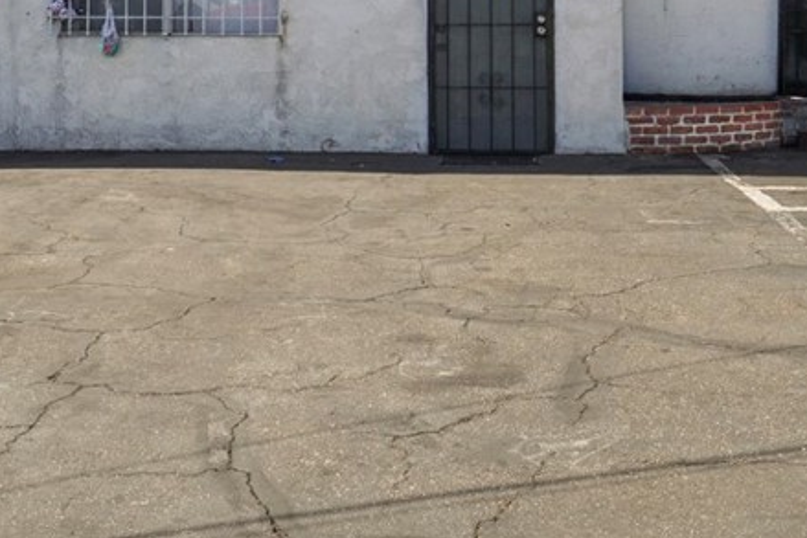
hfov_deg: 35.6
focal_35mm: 56
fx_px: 1256
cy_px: -38
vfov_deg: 22.9
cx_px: 452
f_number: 18
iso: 100
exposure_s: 1/40
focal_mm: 16
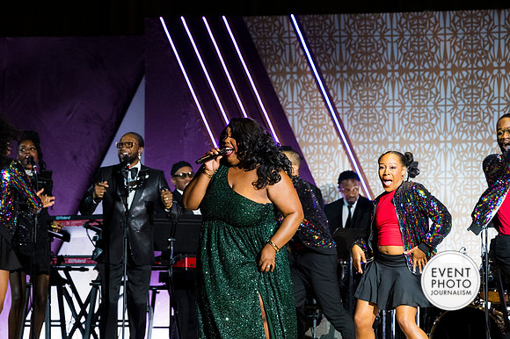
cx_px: 255
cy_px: 170
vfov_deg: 6.1
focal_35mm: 225
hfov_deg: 9.2
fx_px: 3186
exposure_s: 1/200
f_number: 3.5
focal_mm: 150
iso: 1800
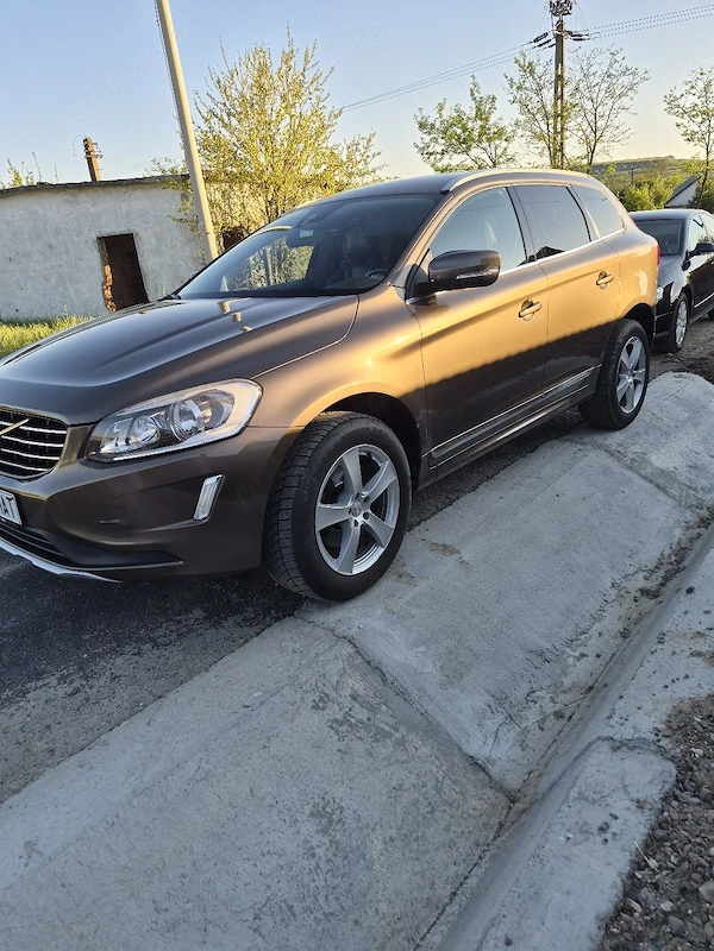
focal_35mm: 23
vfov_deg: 73.9
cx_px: 357
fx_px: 633
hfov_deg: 58.9
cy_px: 476
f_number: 1.8
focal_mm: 5.4
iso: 80
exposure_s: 1/2500
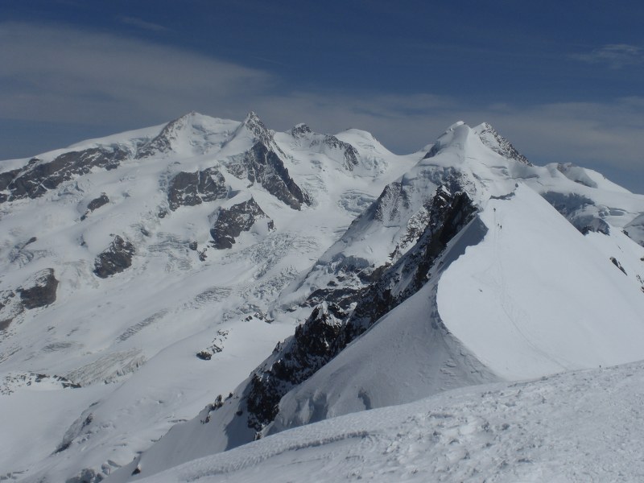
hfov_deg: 37.5
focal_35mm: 51
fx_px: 949
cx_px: 322
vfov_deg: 28.6
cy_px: 242
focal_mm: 8.44
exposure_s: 1/2000
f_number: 5.1
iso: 50
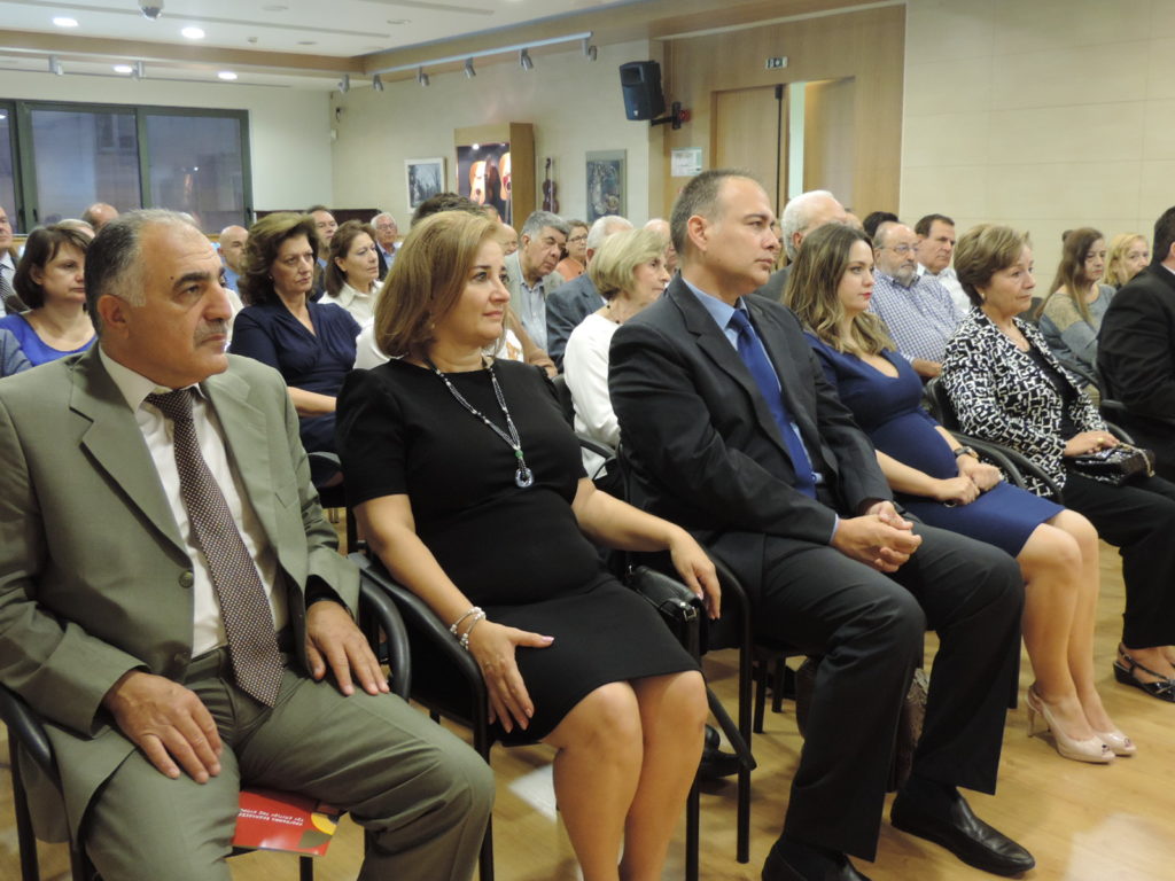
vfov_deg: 40.7
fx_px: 1188
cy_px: 440
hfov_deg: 52.6
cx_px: 588
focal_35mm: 35
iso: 400
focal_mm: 6.2
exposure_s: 1/13
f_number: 3.3
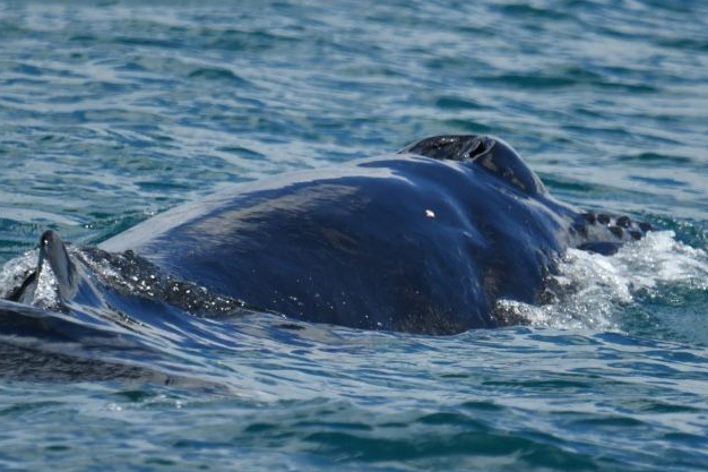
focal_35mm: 767
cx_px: 314
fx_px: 15079
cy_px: 198
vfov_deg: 1.8
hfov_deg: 2.7
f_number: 6.3
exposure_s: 1/8000
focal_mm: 600
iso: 1100
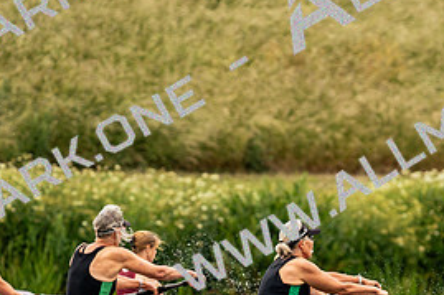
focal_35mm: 904
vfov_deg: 1.5
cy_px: 296
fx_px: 11142
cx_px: 378
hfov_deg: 2.3
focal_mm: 419
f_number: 6.3
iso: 500
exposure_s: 1/2000
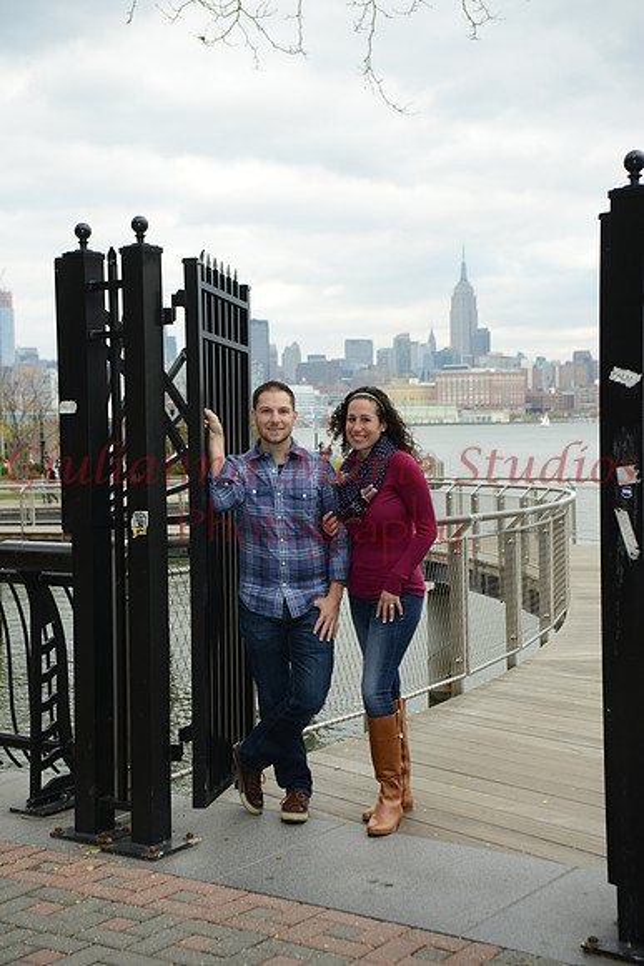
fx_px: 1475
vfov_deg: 36.2
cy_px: 483
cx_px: 322
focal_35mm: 55
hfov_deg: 24.6
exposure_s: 1/200
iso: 250
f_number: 6.3
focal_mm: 55
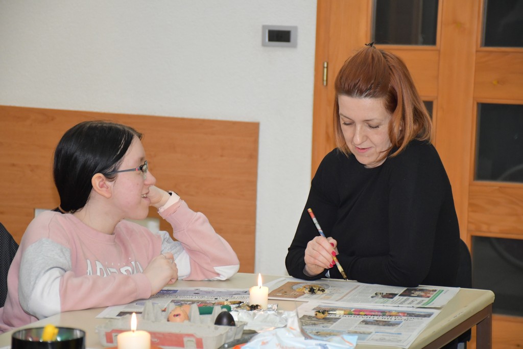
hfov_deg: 16.1
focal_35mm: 127
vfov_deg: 10.8
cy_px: 174
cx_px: 262
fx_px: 1845
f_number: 5.3
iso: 2000
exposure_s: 1/60
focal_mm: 85
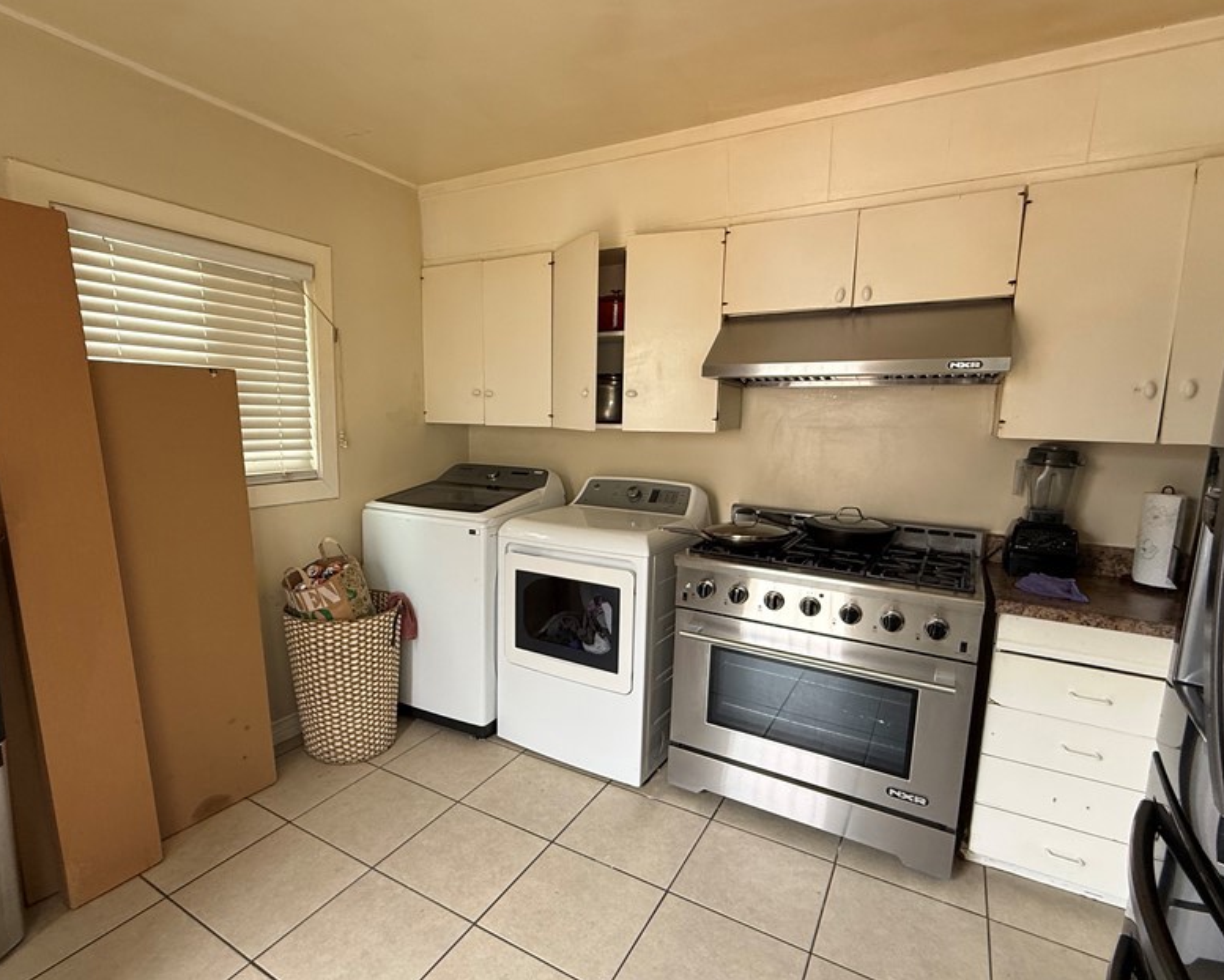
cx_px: 562
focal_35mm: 18
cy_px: 504
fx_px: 652
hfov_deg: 86.2
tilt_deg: -8.0
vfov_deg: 73.8
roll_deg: -0.7
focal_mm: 2.22
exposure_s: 1/99
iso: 160
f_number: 2.2
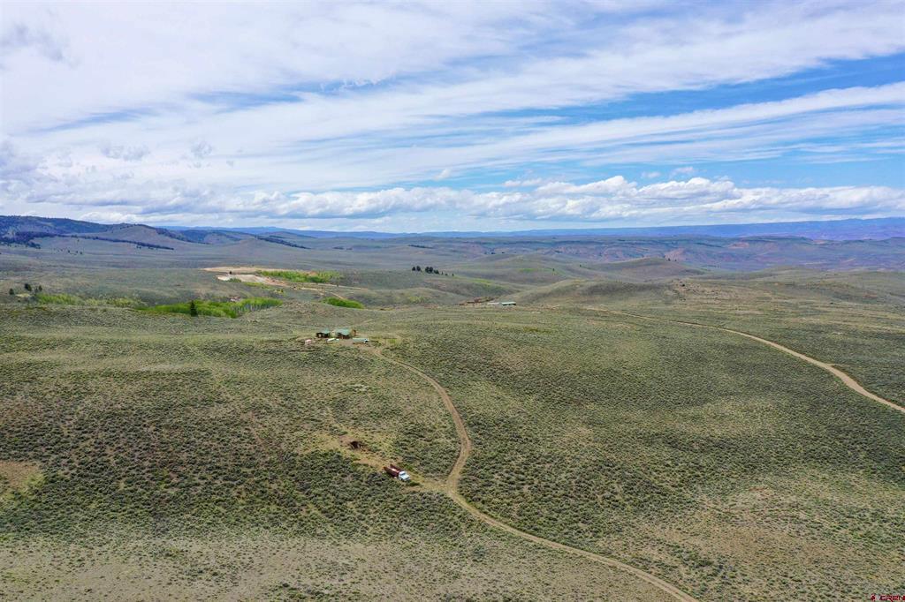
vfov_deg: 46.4
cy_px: 301
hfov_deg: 65.5
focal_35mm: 28
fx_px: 704
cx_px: 452
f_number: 4.5
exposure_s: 1/200
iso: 100
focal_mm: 10.26
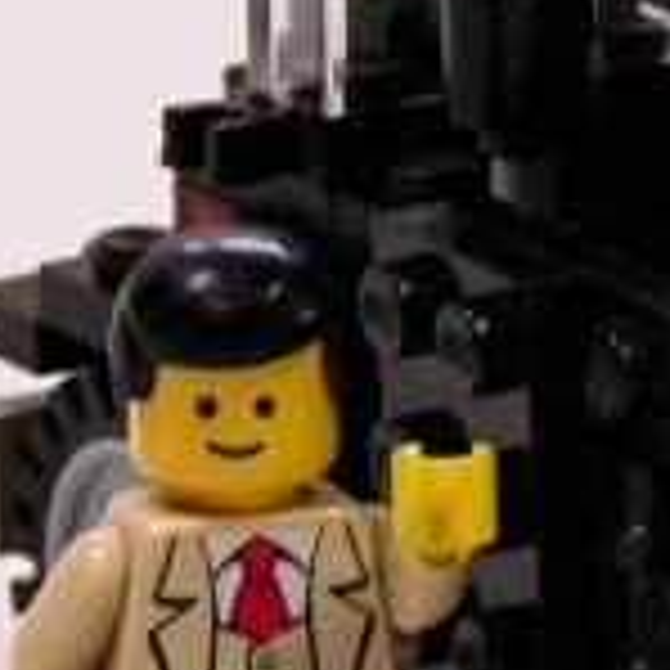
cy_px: 526
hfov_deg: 3.4
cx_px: 904
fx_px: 11321
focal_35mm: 517
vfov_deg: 3.4
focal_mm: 34.7
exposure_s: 1/23.7
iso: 100
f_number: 3.8
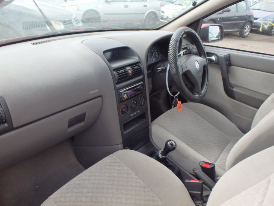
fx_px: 222
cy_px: 103
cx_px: 137
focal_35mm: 28
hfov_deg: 63.4
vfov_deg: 49.7
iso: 125
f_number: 3.9
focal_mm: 5
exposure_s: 1/125
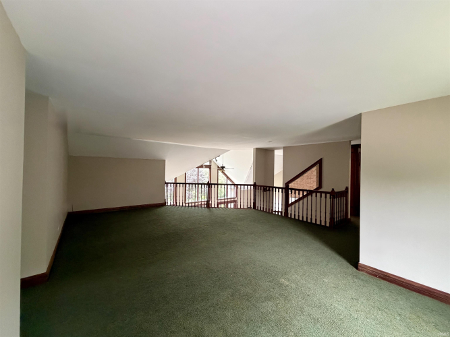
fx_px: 182
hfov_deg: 102.1
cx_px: 225
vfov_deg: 85.7
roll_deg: -1.7
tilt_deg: -0.1
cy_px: 168
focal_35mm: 14
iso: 640
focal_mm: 2.22
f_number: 2.2
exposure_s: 1/60
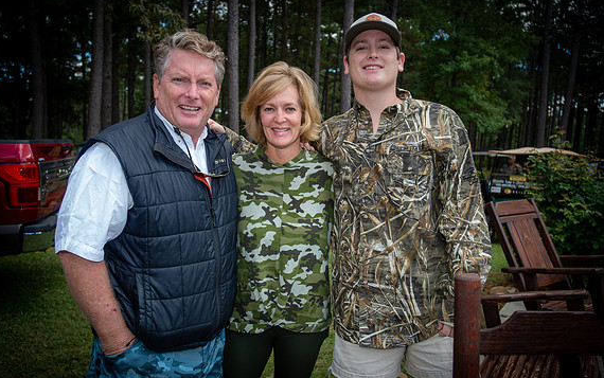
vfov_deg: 43.2
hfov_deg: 64.6
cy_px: 194
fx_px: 478
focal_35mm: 29
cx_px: 302
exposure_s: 1/250
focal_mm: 28
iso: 200
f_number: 4.5
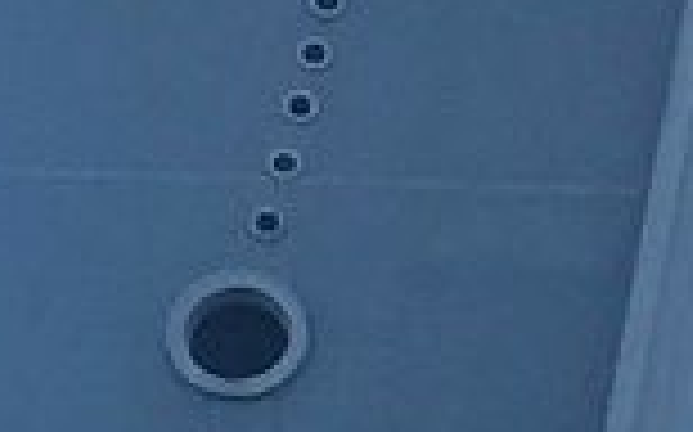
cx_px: 1413
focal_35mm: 319
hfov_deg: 6.4
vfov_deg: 4.1
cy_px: 909
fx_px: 6020
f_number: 2.2
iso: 25
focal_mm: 4.15
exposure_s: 1/1748
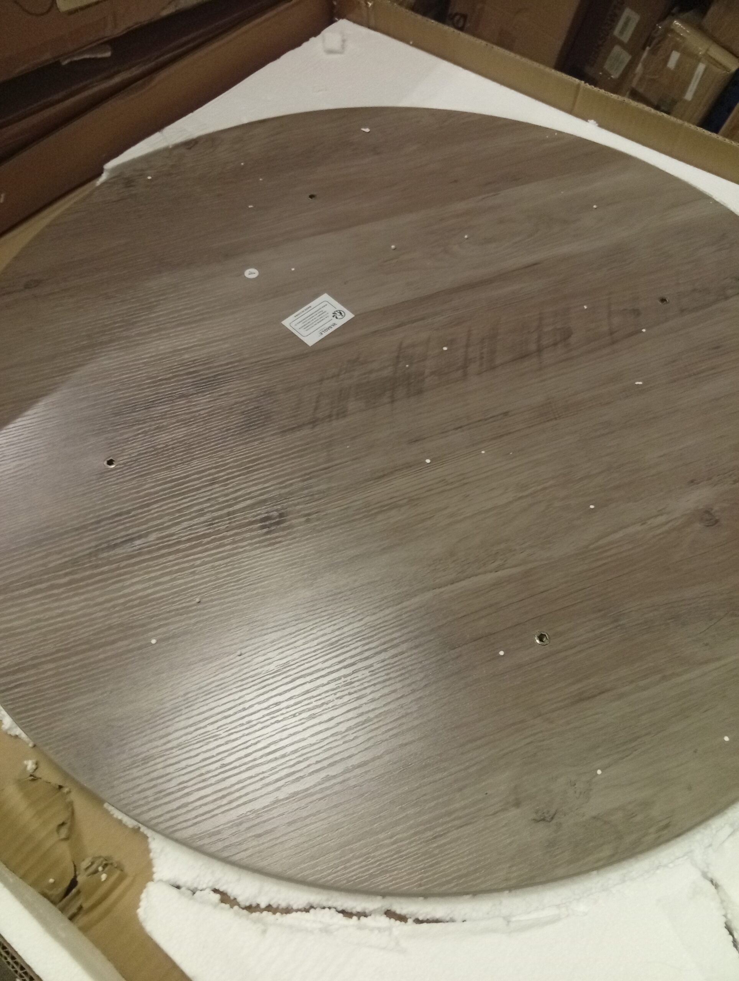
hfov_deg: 51.5
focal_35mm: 27
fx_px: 767
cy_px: 490
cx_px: 370
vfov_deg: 65.2
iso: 678
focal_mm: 3.84
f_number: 1.8
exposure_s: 1/25
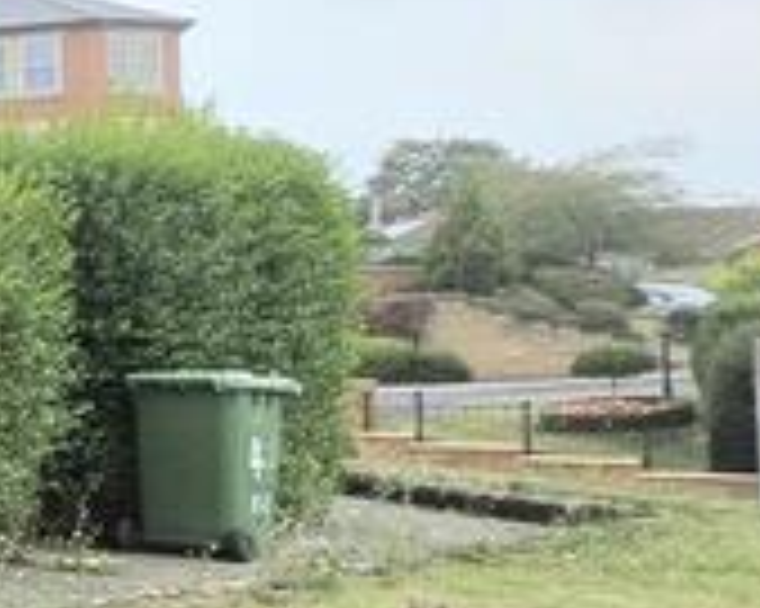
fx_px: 1686
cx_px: -1457
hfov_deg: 11.9
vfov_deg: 20.4
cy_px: 392
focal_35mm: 75
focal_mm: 2.2
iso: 32
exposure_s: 1/556
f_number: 1.9
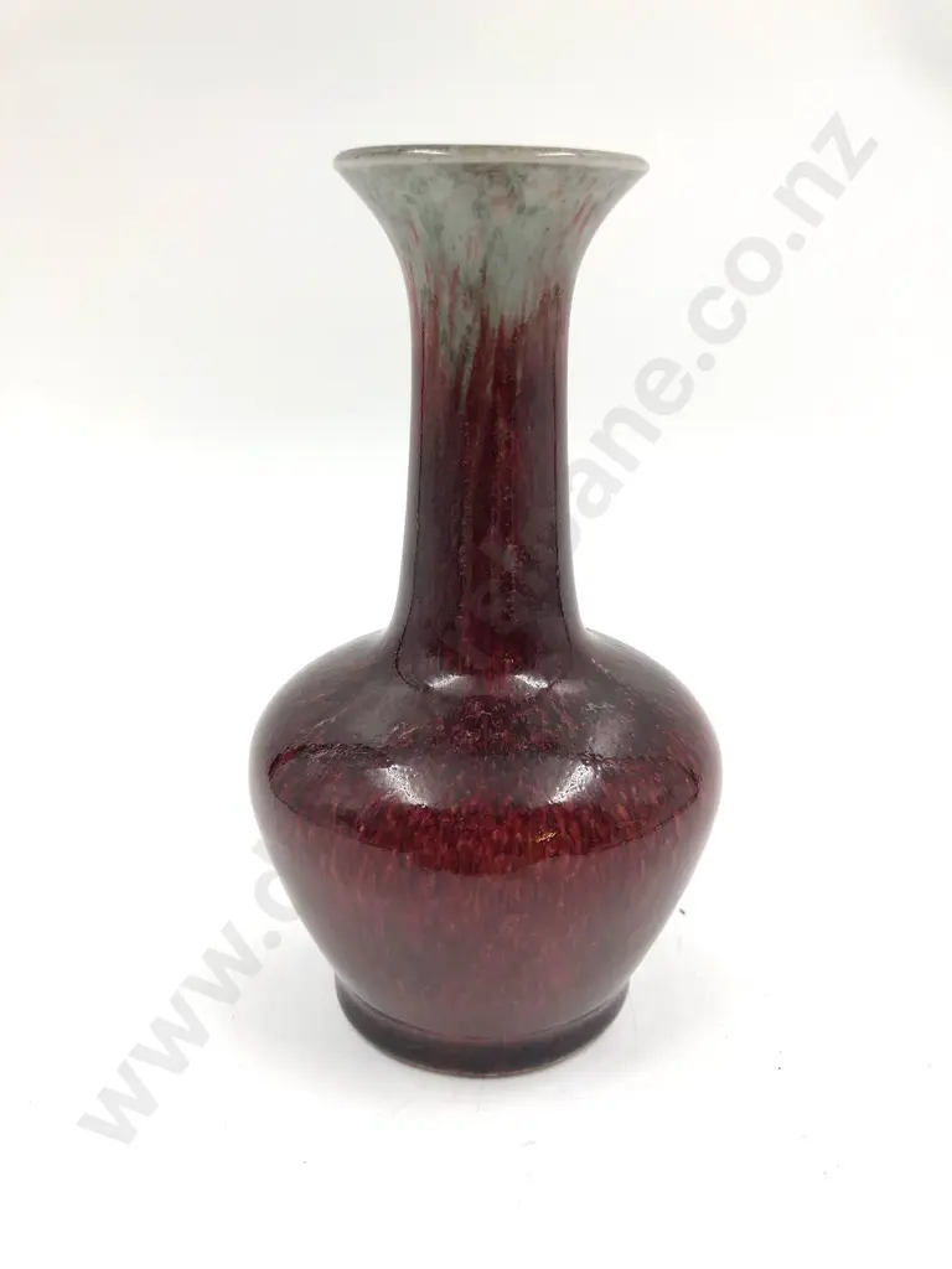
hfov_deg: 49.7
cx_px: 476
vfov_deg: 63.4
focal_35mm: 28
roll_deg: -0.5
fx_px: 1027
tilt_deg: -19.4
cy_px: 634
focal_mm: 3.99
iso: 20
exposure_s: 1/239
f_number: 1.8
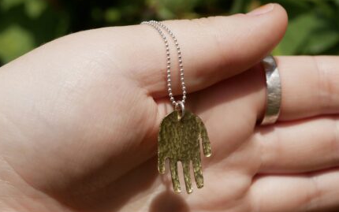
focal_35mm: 74
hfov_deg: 27.8
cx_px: 169
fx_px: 684
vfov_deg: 17.5
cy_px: 158
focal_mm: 25
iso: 200
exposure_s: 1/1600
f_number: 5
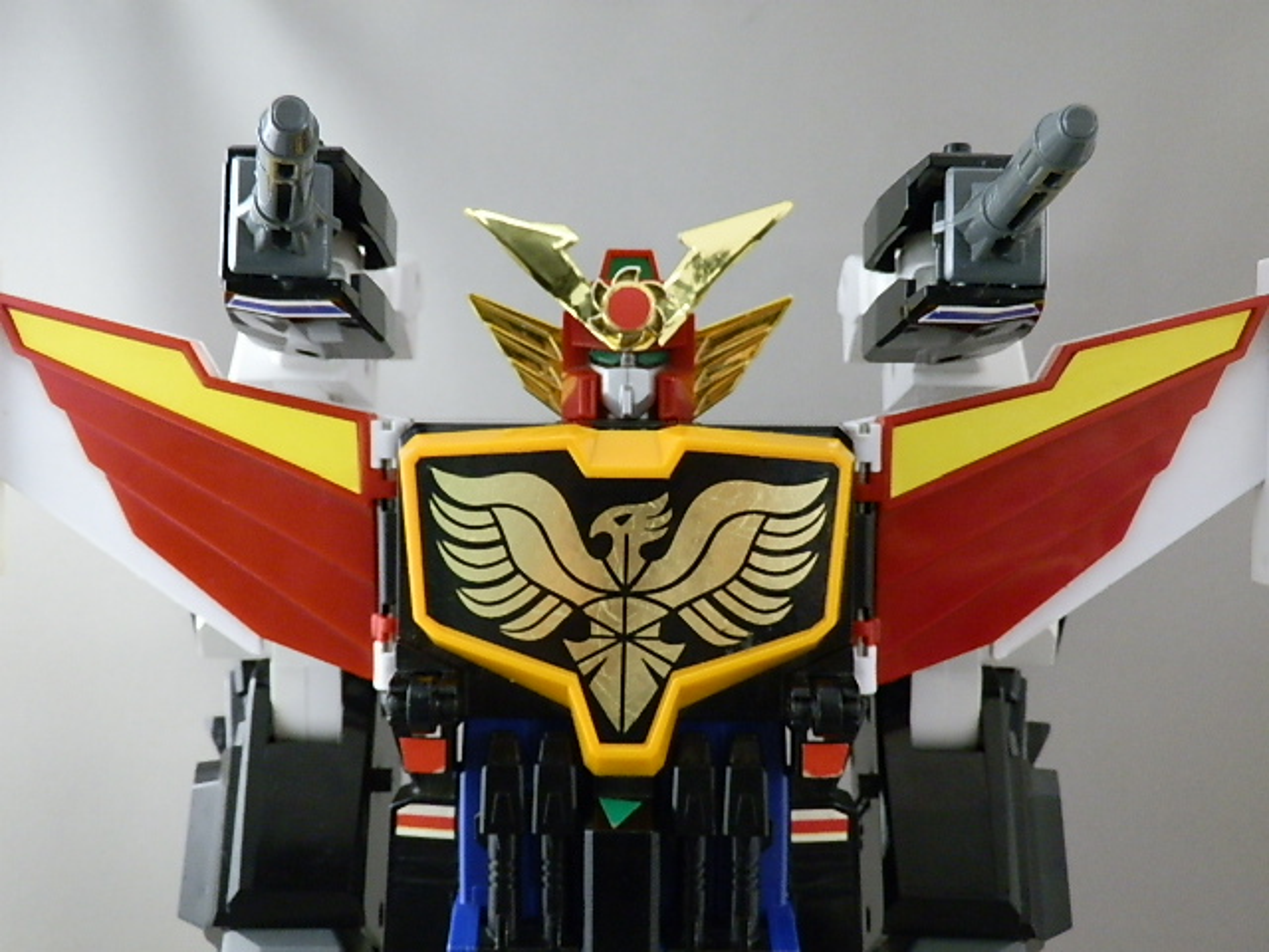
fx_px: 1246
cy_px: 476
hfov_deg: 54.0
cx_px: 634
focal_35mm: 34
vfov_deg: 41.8
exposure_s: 1/8
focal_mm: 6.17
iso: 250
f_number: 3.5
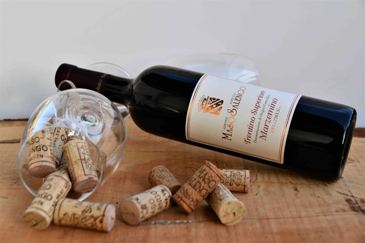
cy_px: 122
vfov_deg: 19.7
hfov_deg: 29.2
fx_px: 700
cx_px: 182
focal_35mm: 69
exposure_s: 1/250
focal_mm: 46
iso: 400
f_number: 5.6
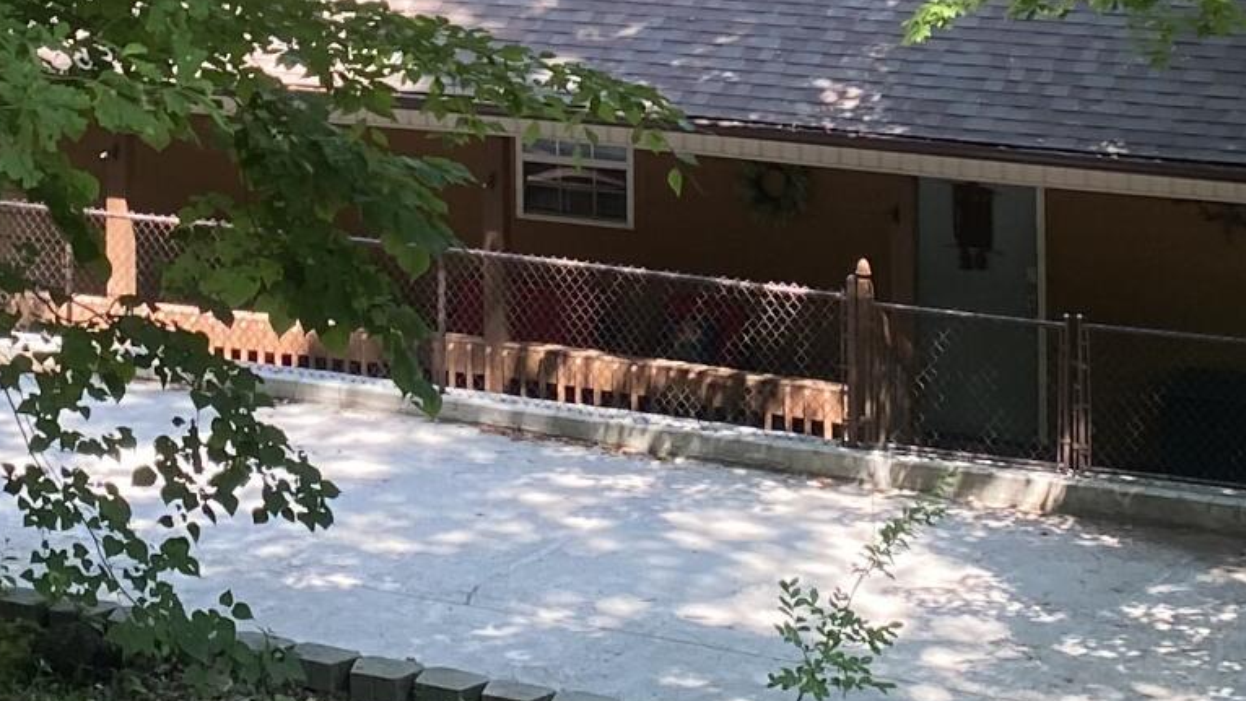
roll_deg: -0.6
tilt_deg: -2.8
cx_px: 358
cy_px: -415
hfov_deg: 19.2
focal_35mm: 111
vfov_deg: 10.5
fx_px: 3668
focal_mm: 4.25
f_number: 1.8
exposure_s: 1/153
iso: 32
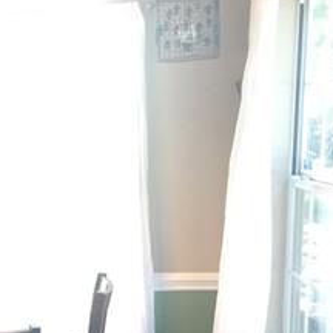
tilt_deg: -9.4
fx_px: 827
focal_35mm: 76
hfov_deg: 21.2
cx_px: -66
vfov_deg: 22.4
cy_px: 268
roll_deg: +0.4
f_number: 2.2
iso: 125
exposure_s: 1/30
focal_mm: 4.15
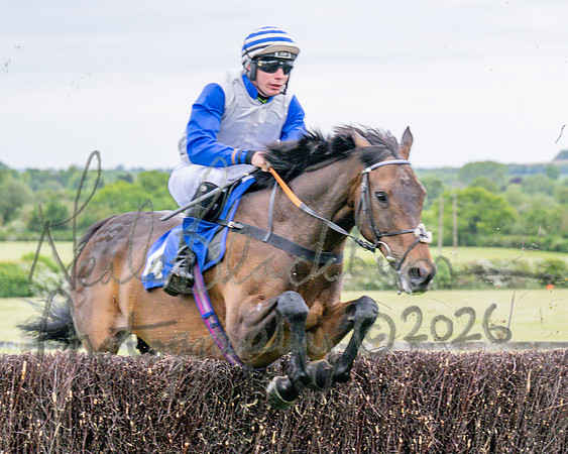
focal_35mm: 186
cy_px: 297
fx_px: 3124
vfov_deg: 8.3
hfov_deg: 10.1
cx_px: 804
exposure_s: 1/1600
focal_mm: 70
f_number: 4
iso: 400
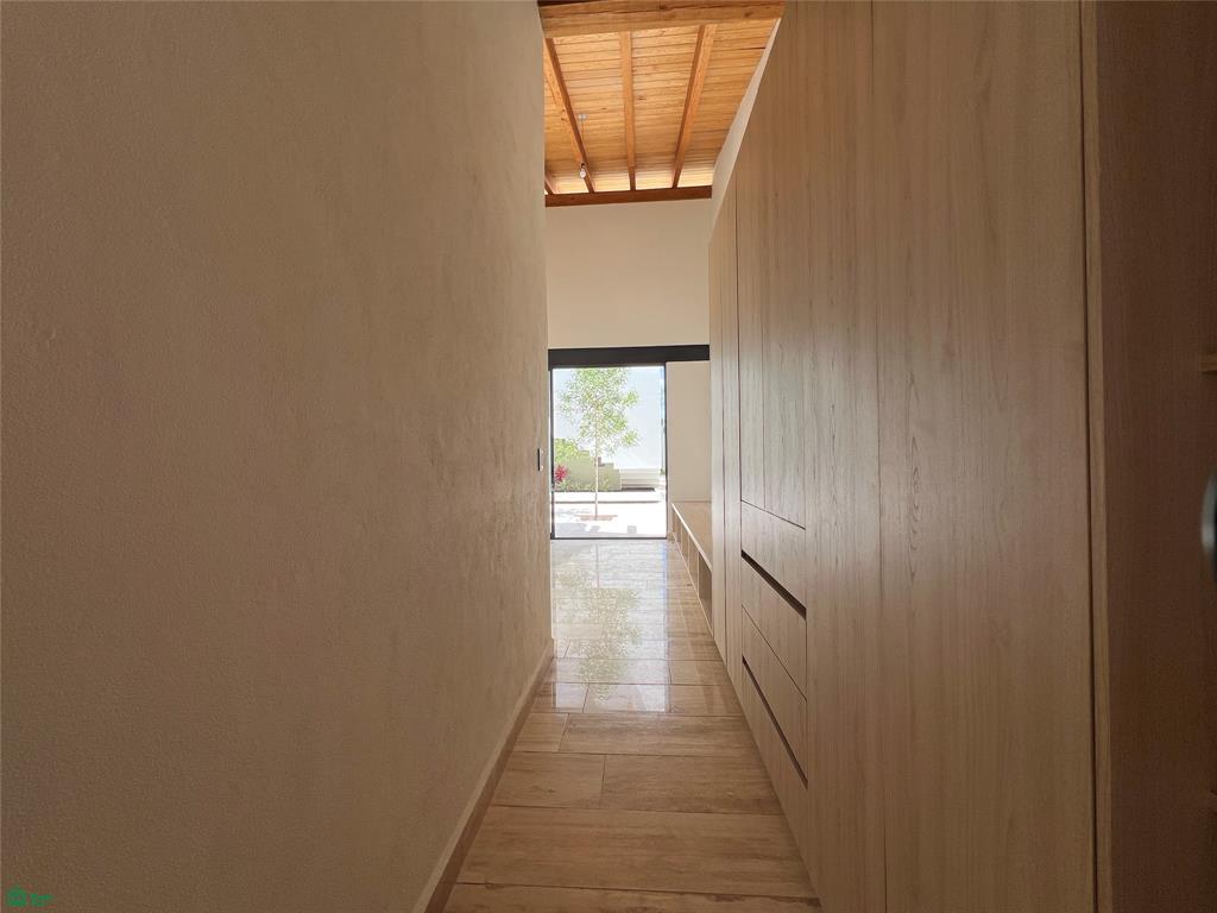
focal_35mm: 13
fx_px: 457
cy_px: 456
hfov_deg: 106.2
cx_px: 608
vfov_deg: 89.9
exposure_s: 1/298
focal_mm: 1.57
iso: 32
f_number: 1.8
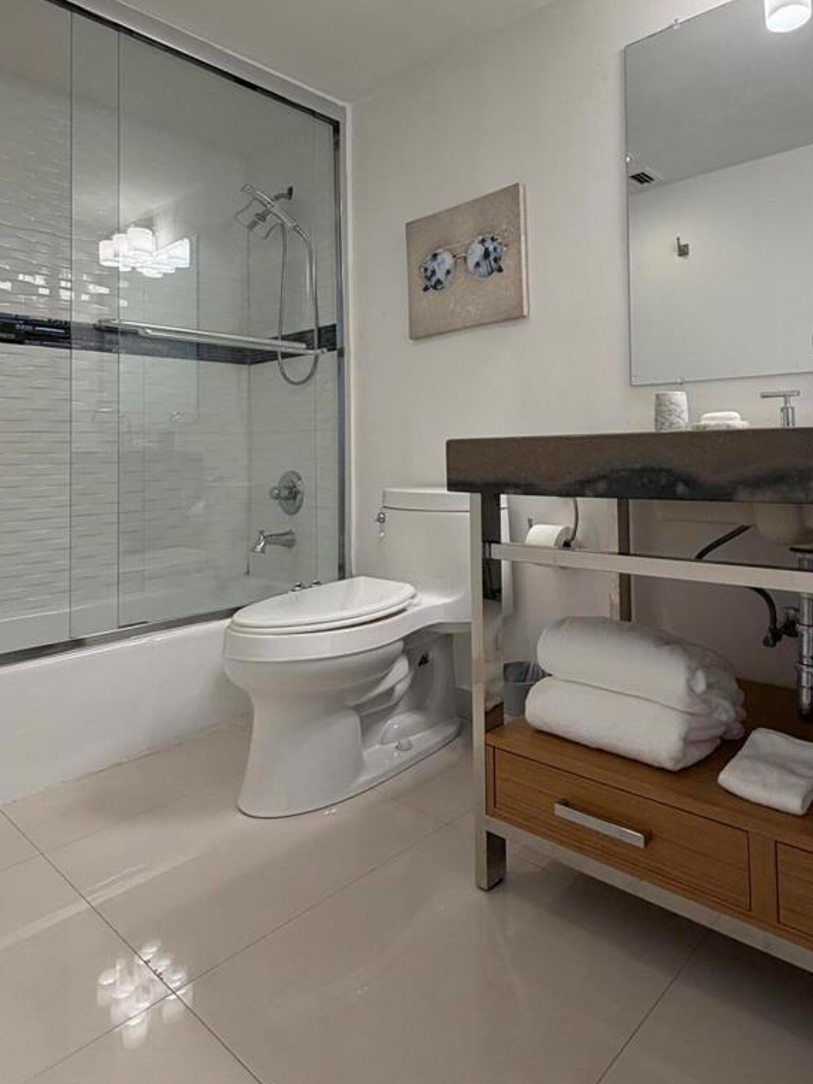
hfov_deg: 60.1
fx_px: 689
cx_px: 518
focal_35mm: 22
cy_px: 433
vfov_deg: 75.5
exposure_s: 1/120
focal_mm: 2.22
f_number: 2.2
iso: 125
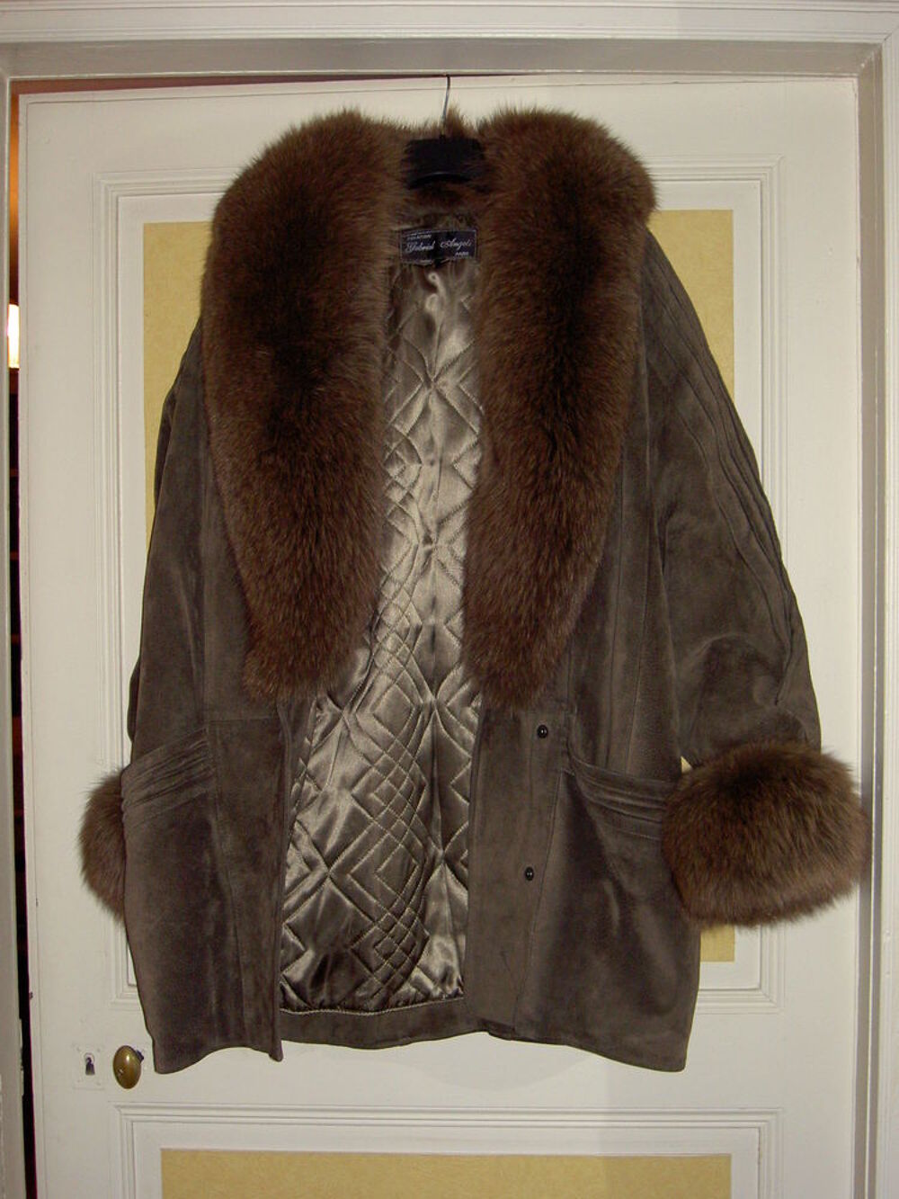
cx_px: 450
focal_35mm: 44
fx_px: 1523
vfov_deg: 42.9
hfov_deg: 32.9
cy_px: 600
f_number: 2.9
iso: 200
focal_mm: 9
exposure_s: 1/60
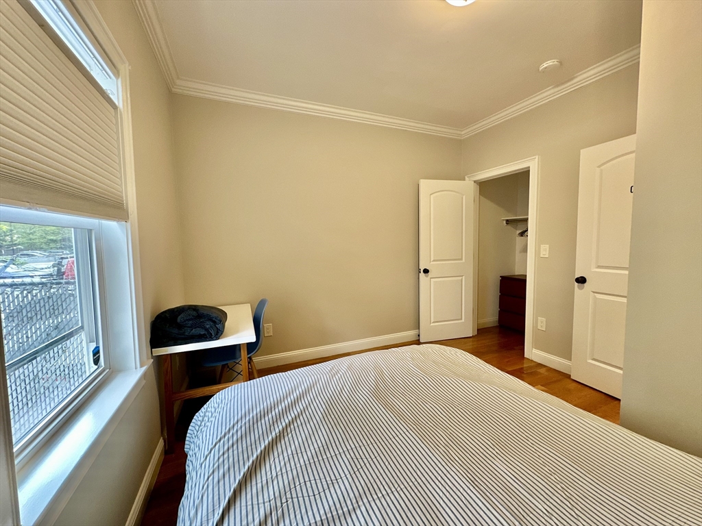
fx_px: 284
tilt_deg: -3.9
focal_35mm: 14
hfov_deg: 102.1
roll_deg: +1.6
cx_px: 351
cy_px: 263
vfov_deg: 85.7
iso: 160
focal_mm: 2.22
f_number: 2.2
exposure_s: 1/60
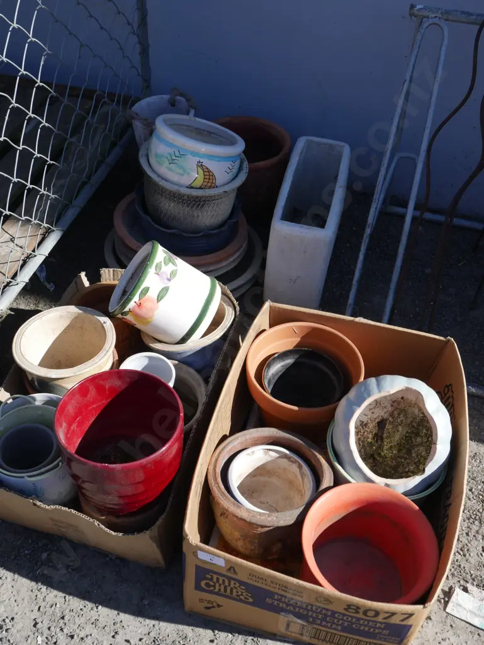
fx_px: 745
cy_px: 322
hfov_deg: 36.0
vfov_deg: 46.8
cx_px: 242
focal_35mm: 40
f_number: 8
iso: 200
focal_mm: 20
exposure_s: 1/320
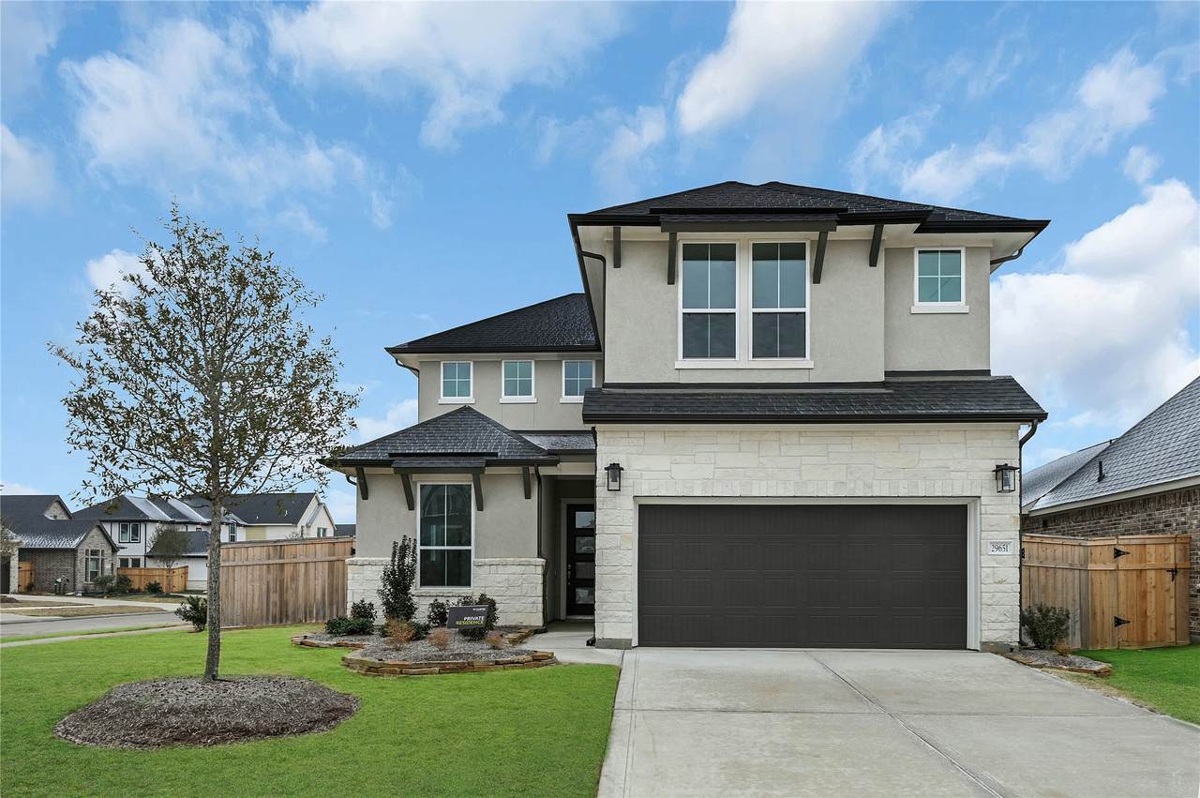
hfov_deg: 73.8
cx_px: 600
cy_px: 399
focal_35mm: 24
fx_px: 799
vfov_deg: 53.0
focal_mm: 24
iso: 200
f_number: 10
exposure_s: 1/50
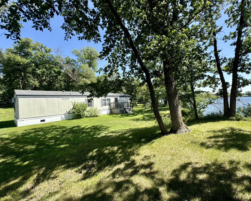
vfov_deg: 84.0
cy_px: 102
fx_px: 111
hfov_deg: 96.8
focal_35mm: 15
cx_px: 129
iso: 50
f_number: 2.2
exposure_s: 1/664
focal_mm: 2.22
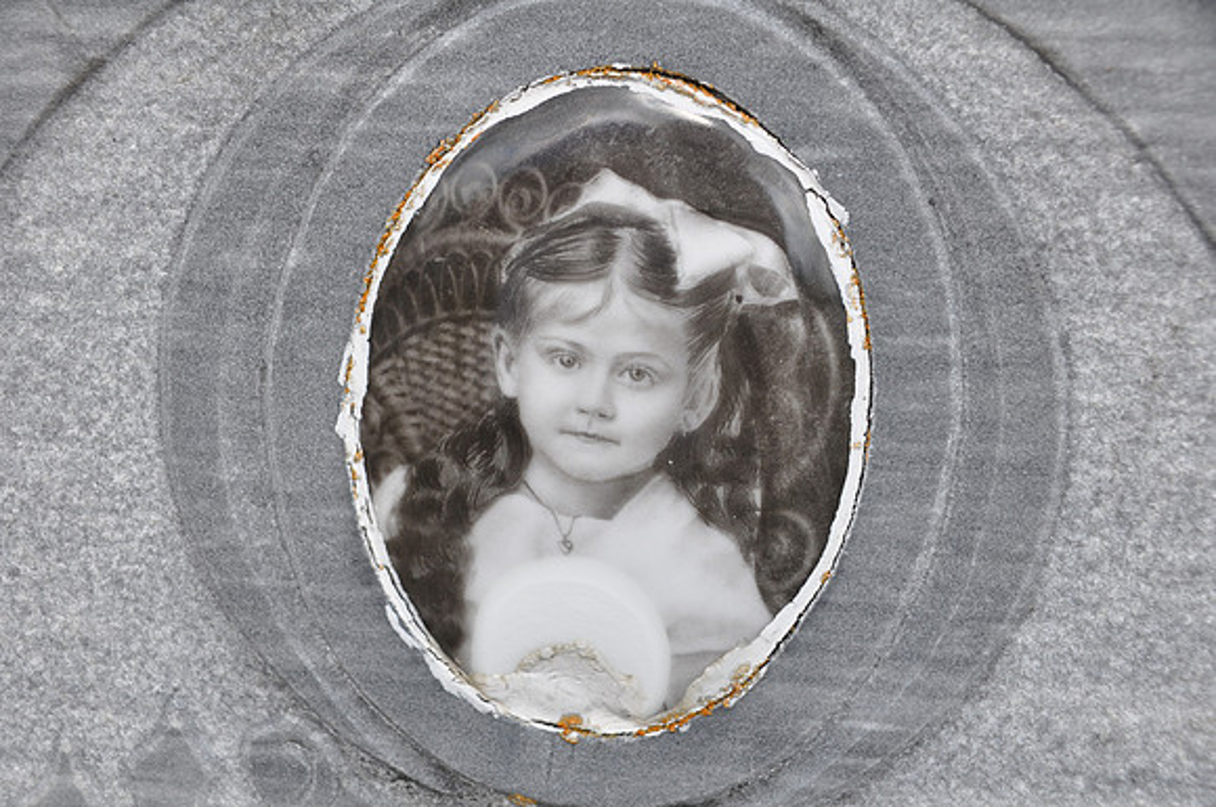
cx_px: 608
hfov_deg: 28.1
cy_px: 404
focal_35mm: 72
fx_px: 2429
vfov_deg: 18.9
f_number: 9
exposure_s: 1/80
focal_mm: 48
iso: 200
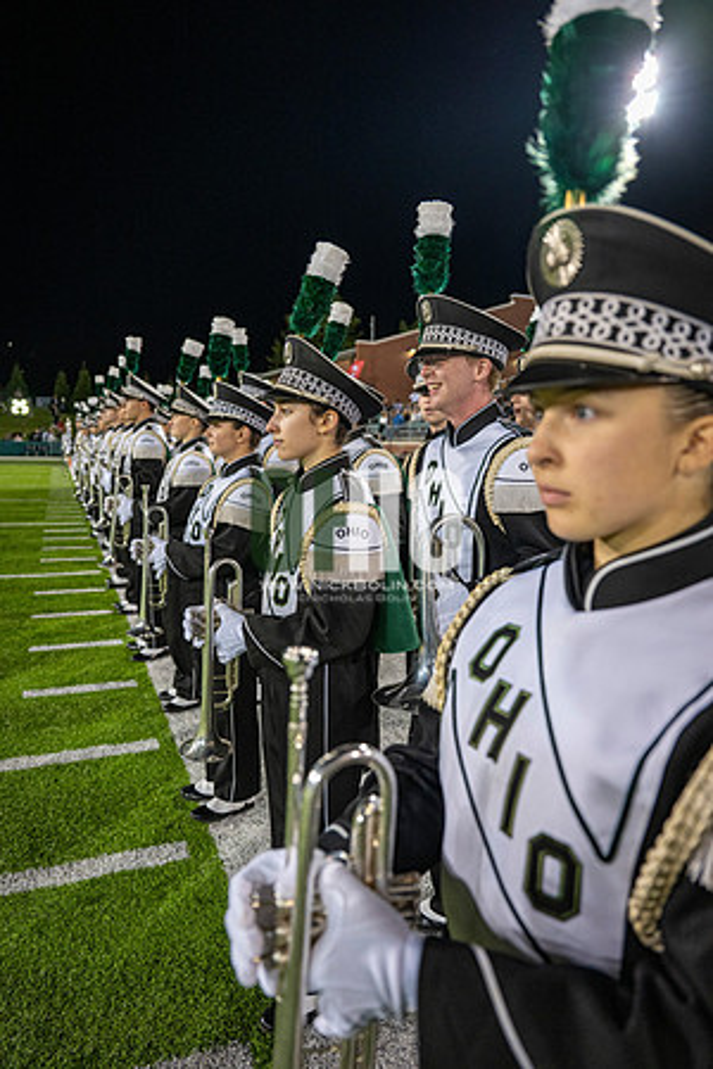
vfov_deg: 73.7
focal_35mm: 24
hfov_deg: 53.1
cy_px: 534
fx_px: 713
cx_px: 356
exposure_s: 1/500
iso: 1250
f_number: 3.2
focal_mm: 24
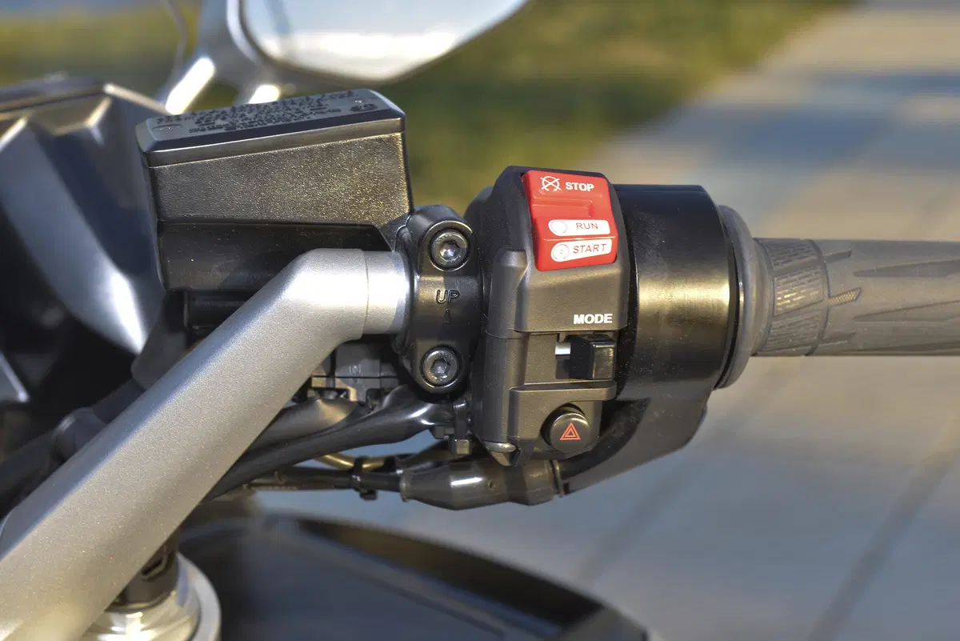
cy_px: 320
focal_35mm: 70
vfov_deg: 19.5
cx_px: 480
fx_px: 1867
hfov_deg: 28.8
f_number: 9
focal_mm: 70
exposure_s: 1/80
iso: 100
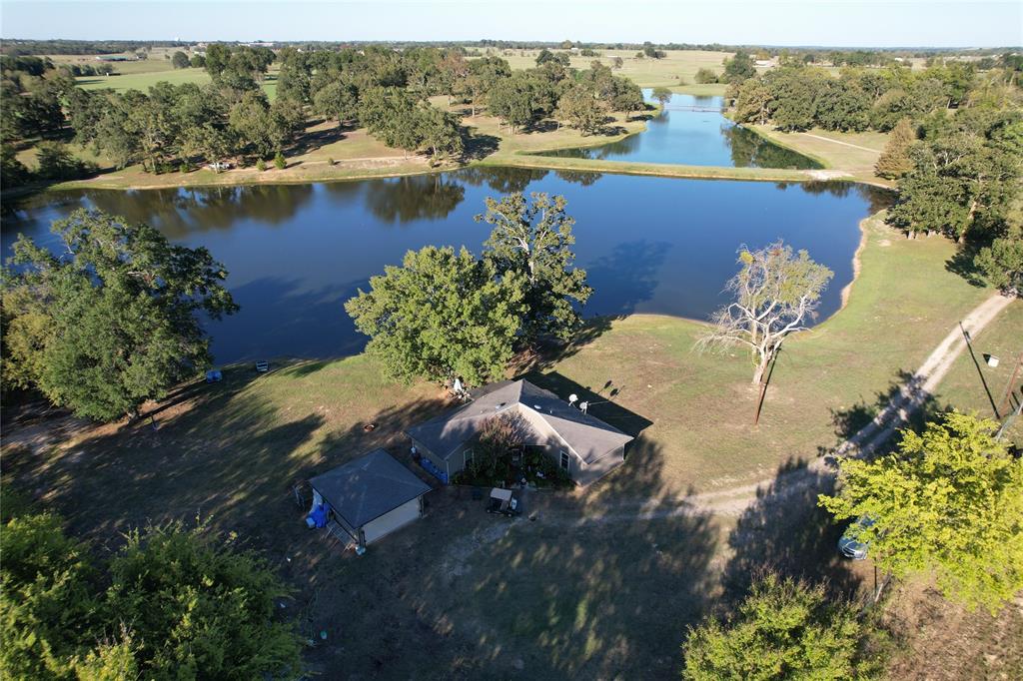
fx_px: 625
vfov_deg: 57.2
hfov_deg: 78.6
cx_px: 512
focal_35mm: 22
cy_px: 340
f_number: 2.8
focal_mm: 8.38
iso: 110
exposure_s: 1/1000
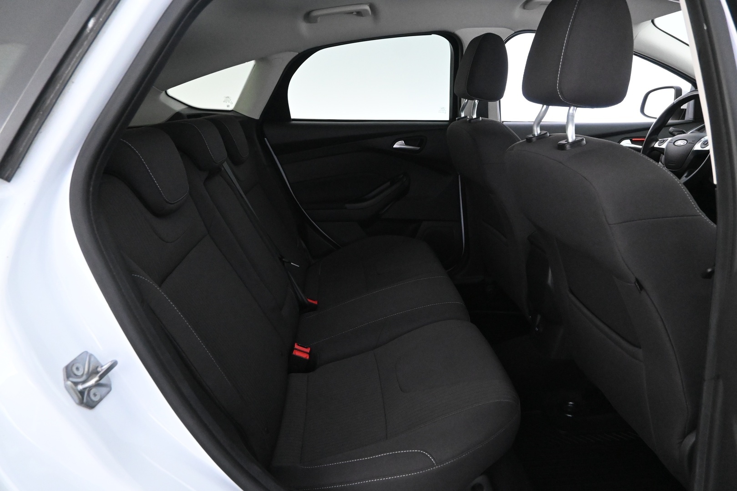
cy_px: 246
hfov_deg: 73.7
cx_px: 368
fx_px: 491
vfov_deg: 53.1
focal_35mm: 24
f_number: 4.5
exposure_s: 1/50
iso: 6400
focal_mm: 16
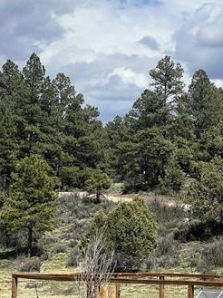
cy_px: 266
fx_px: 1549
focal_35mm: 180
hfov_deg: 8.2
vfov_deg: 10.9
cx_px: 91
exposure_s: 1/1179
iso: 32
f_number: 2.8
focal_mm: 9
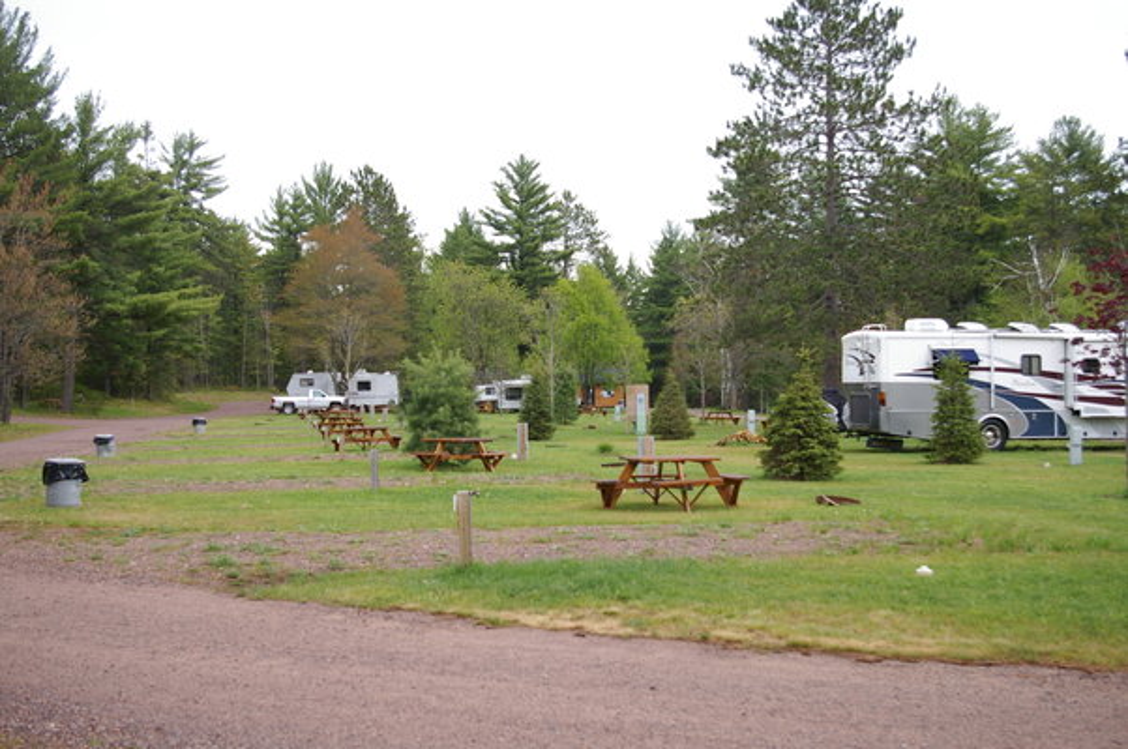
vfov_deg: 28.9
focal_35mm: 46
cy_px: 374
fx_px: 1455
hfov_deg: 42.4
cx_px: 564
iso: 200
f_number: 4.5
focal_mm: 31
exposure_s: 1/90
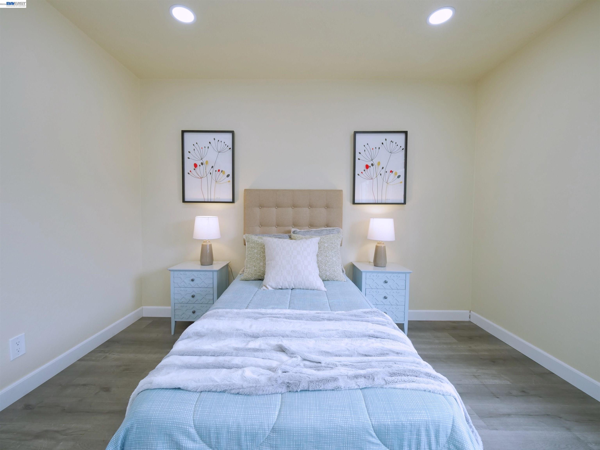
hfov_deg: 102.1
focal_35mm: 14
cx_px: 300
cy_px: 225
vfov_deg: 85.7
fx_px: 243
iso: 800
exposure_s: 1/125
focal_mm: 7
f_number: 4.5
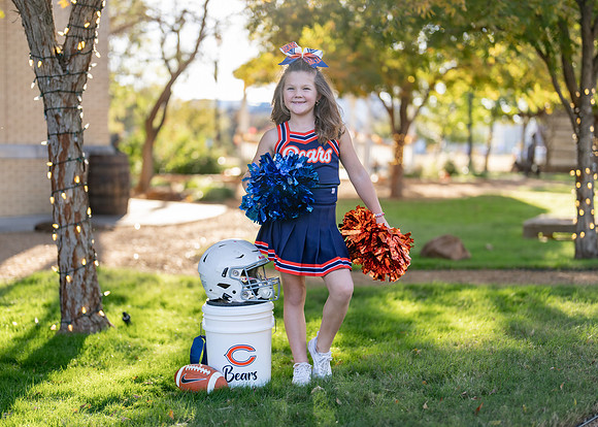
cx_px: 292
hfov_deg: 34.1
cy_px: 221
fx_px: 975
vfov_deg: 24.7
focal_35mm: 57
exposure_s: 1/1000
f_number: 1.2
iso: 100
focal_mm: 50
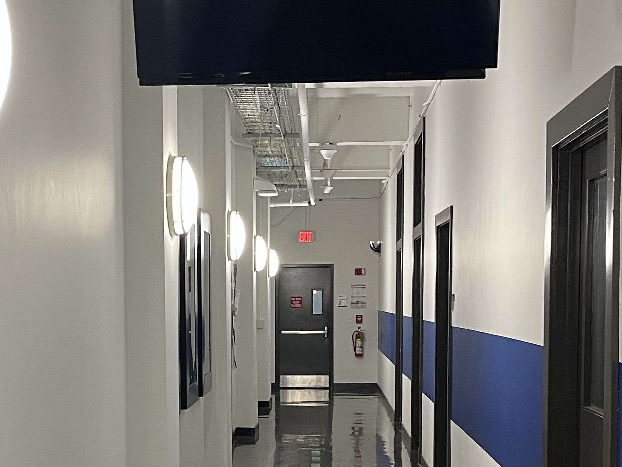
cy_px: 404
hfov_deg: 26.6
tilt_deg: -6.8
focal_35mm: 73
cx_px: 219
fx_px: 1312
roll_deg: +0.6
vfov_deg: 19.8
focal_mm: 5.1
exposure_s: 1/60
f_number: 1.6
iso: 160
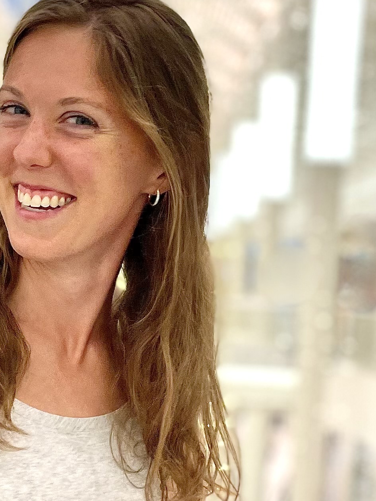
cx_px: 10
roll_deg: -1.0
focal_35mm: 83
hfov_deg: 17.4
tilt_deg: -0.7
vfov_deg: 23.5
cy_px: 332
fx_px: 1202
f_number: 1.6
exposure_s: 1/60
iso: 80
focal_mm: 4.2
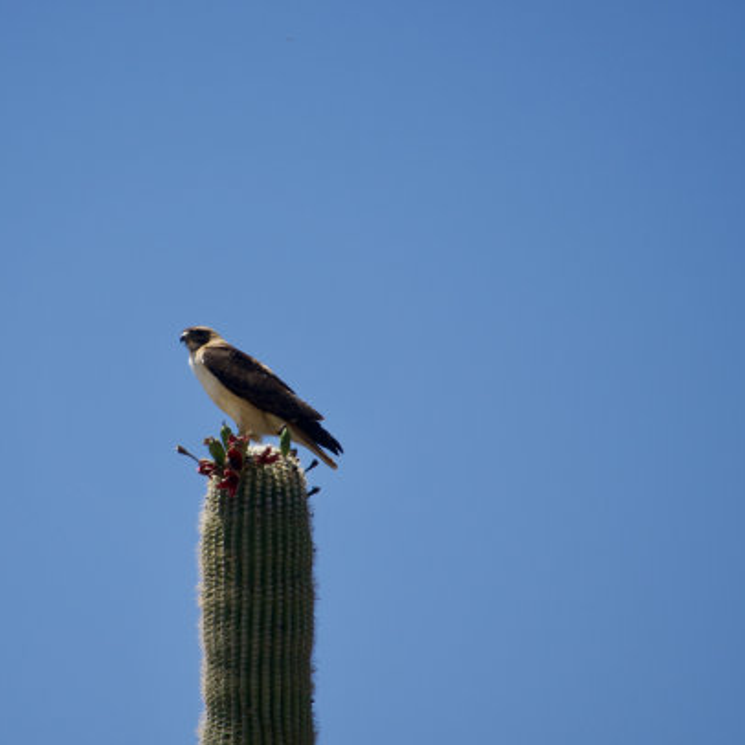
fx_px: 18725
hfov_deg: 2.3
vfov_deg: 2.3
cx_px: 217
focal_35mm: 769
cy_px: 372
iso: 100
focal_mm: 220
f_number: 5
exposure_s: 1/1000
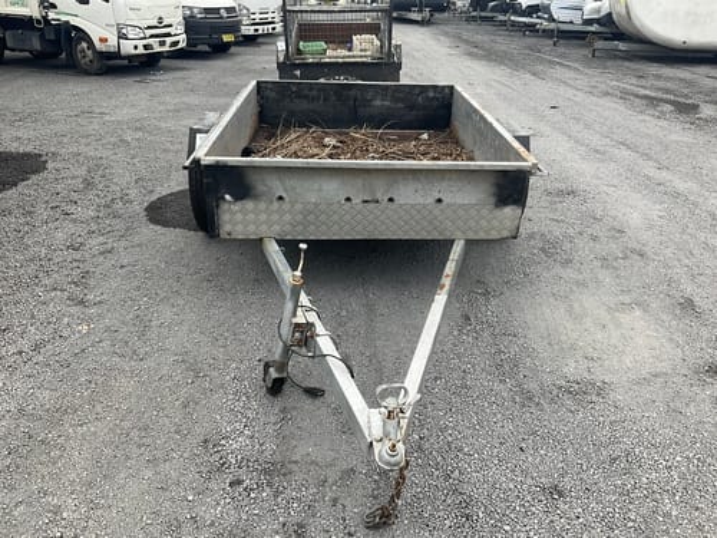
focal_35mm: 29
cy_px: 269
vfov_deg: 48.2
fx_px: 601
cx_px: 358
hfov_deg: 61.7
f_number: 1.8
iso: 20
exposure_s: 1/241
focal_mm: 3
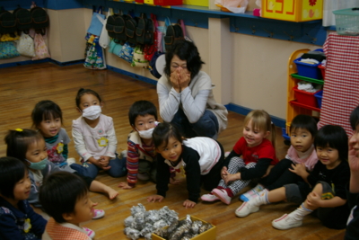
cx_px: 180
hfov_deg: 37.8
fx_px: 524
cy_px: 120
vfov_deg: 25.8
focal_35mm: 52
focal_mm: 35
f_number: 4.5
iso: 400
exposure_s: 1/30
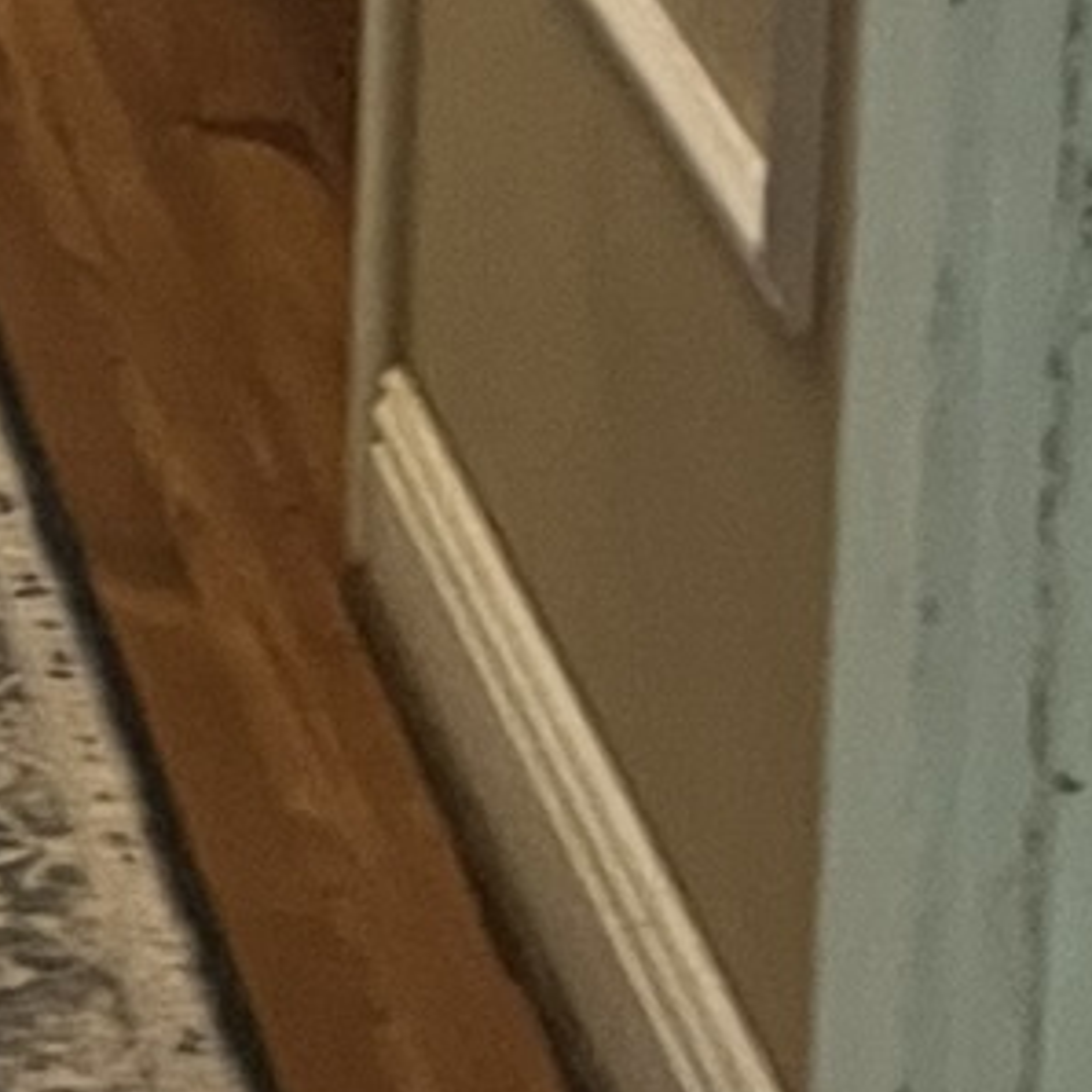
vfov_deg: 9.8
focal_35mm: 158
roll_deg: +2.5
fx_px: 5639
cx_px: -1041
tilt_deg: -7.5
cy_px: -1477
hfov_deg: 10.3
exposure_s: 1/60
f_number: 1.5
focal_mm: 5.7
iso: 500
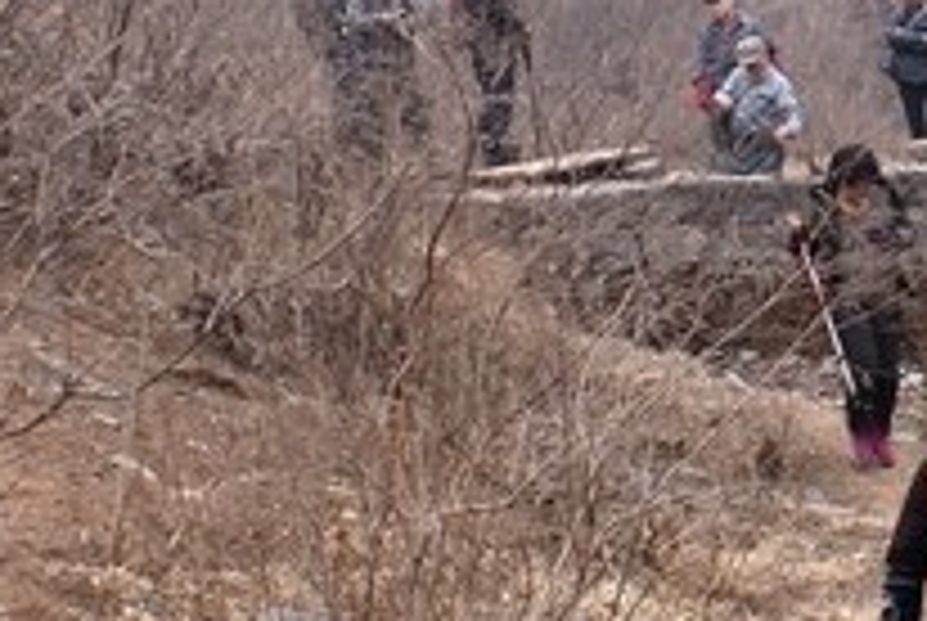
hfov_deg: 15.3
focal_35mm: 131
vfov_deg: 10.5
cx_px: 968
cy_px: 88
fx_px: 3378
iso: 100
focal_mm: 18
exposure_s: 1/20
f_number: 8
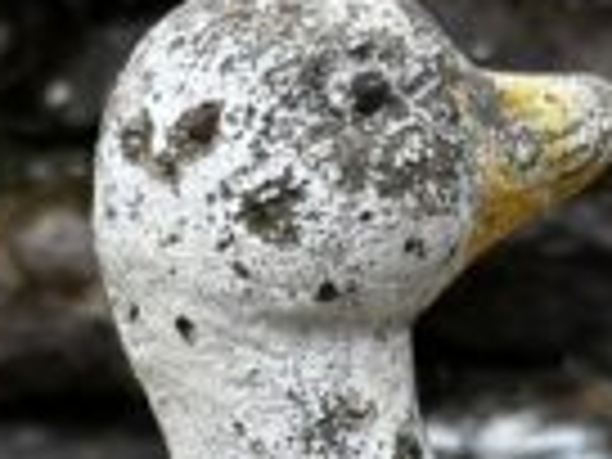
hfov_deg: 17.0
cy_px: 742
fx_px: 2033
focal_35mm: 115
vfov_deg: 12.1
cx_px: 135
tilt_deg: -19.4
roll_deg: -3.2
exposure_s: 1/858
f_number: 1.6
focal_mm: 5.96
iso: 50
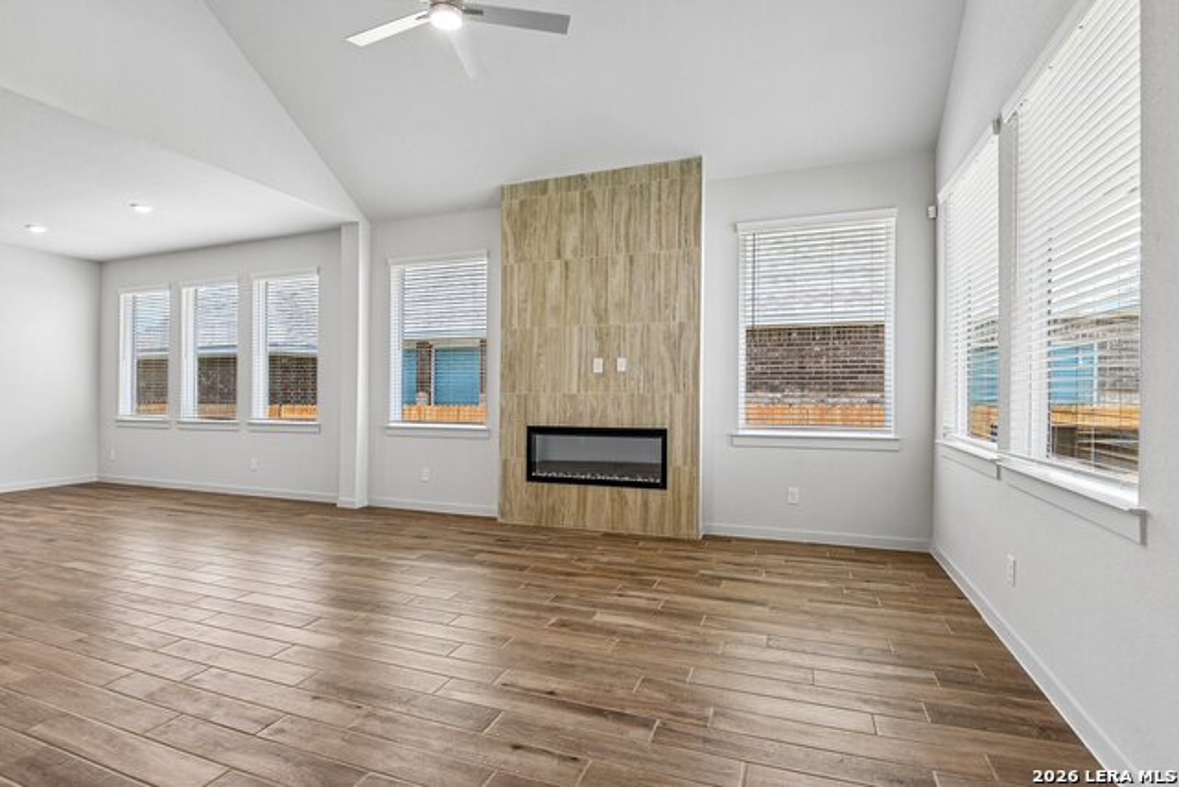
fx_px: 557
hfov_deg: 93.3
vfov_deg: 70.5
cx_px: 590
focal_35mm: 17
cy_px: 394
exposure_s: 1/30
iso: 400
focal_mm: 17
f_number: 8
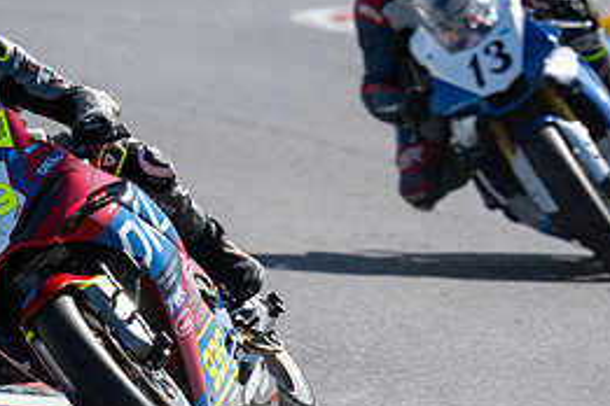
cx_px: -9
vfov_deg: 1.4
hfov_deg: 2.1
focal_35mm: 969
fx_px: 16418
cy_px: 189
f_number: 5.6
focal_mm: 400
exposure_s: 1/400
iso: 100
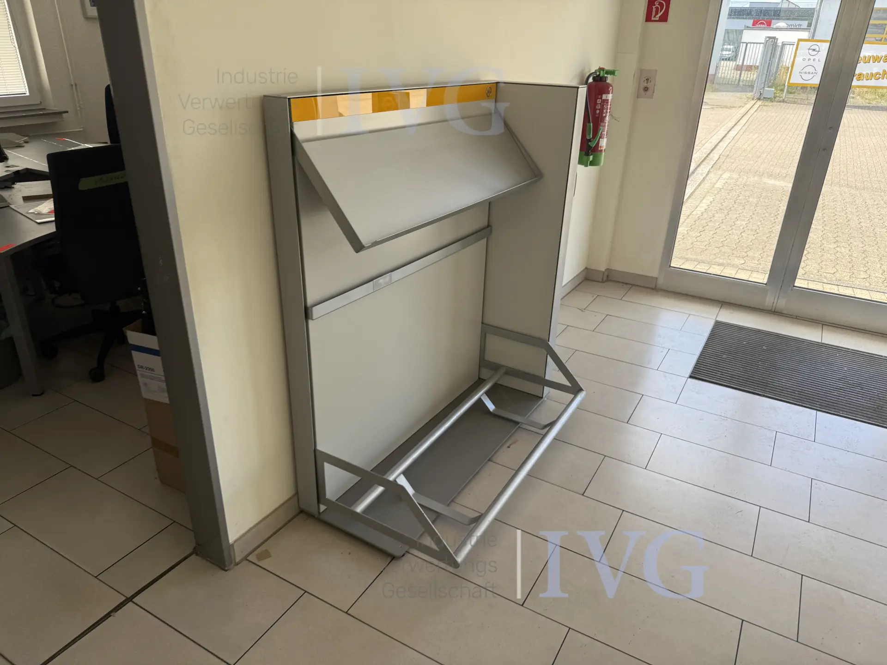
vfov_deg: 56.8
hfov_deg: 71.6
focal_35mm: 24
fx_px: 615
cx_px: 444
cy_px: 332
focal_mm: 6.76
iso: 80
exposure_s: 1/275
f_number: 1.78
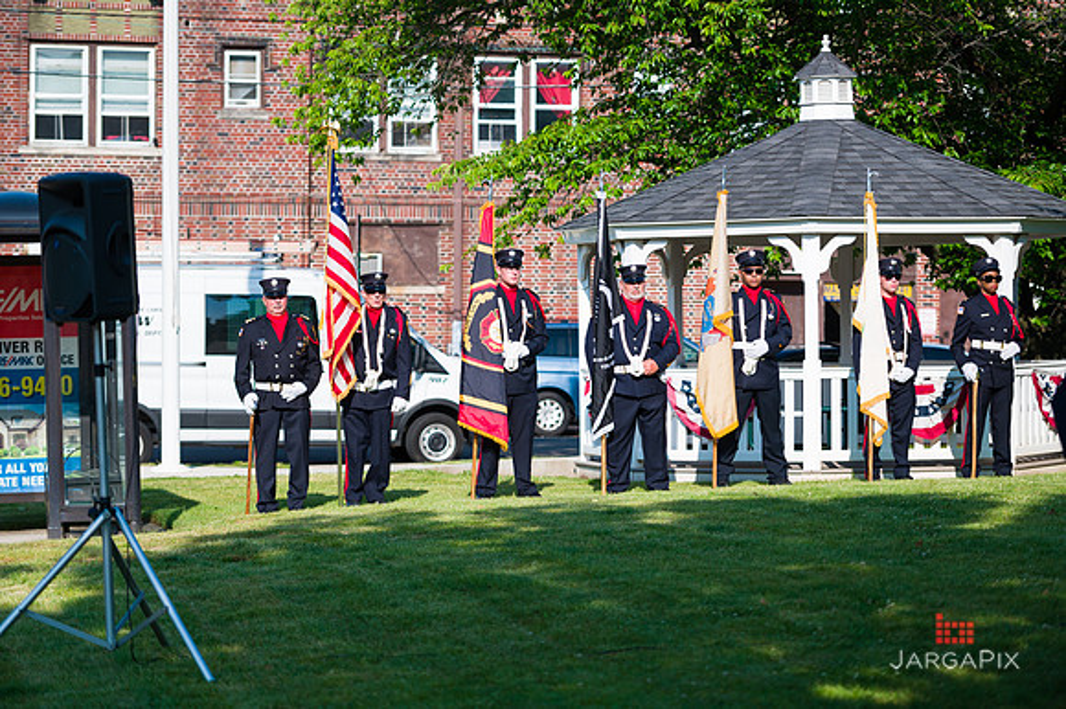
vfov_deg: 12.4
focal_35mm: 110
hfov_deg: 18.6
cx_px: 533
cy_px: 354
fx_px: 3255
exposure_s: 1/3200
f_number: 3.2
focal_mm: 110
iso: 200
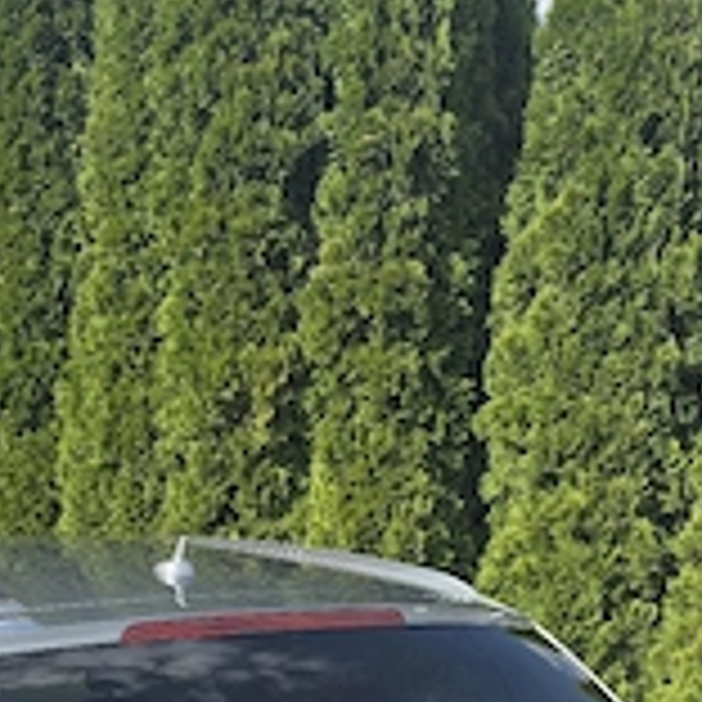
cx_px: 248
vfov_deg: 28.0
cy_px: 873
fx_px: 1193
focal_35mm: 52
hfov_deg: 32.6
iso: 12
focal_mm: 6.3
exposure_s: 1/417
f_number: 1.7
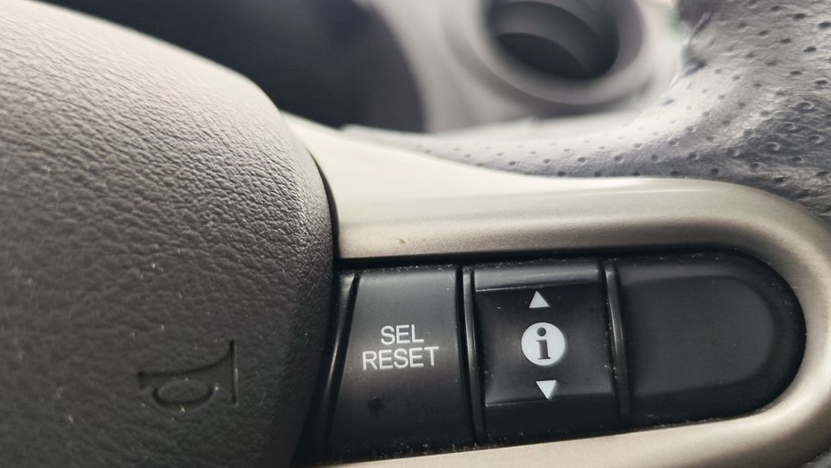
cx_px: 385
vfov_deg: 36.6
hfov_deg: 60.9
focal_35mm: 32
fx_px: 705
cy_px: 261
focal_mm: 7.01
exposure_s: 1/576
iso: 250
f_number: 1.69
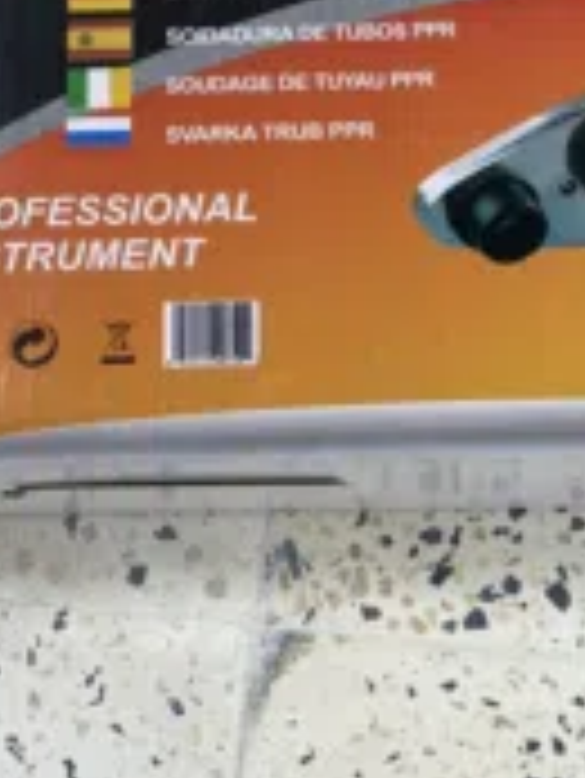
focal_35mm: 120
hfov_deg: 12.3
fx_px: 2701
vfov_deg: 16.4
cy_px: 346
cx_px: 482
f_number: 2
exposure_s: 1/100
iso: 40
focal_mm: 6
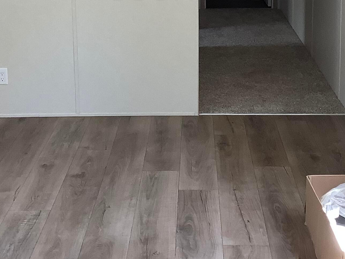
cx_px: 187
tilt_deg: -9.0
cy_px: -11
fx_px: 718
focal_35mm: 72
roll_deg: +1.5
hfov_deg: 27.0
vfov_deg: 19.7
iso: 64
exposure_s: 1/60
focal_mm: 3.3
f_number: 2.4
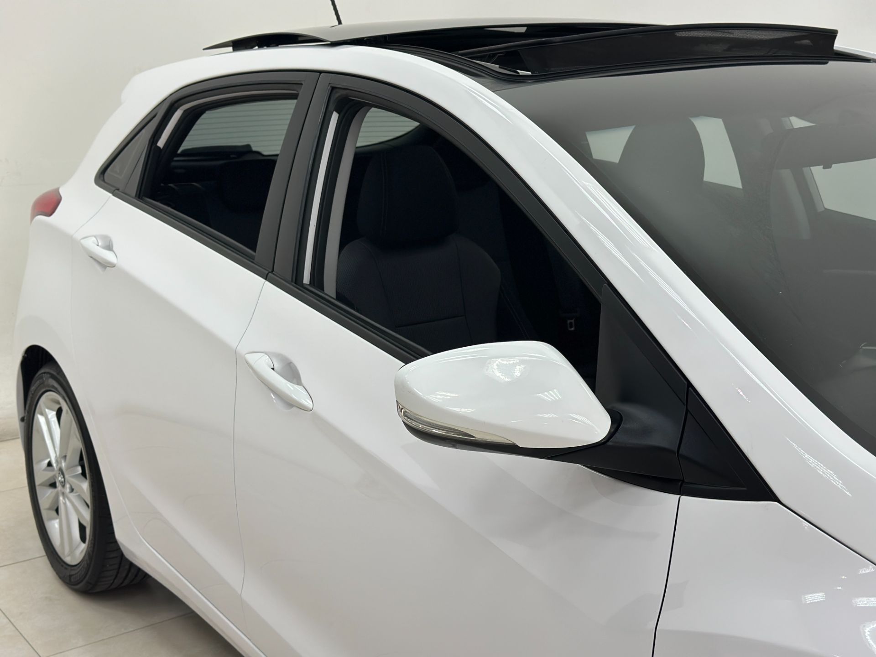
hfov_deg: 39.7
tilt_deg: -13.2
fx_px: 1215
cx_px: 438
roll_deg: +0.0
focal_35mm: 48
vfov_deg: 30.3
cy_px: 328
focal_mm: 6.86
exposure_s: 1/170
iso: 100
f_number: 1.78
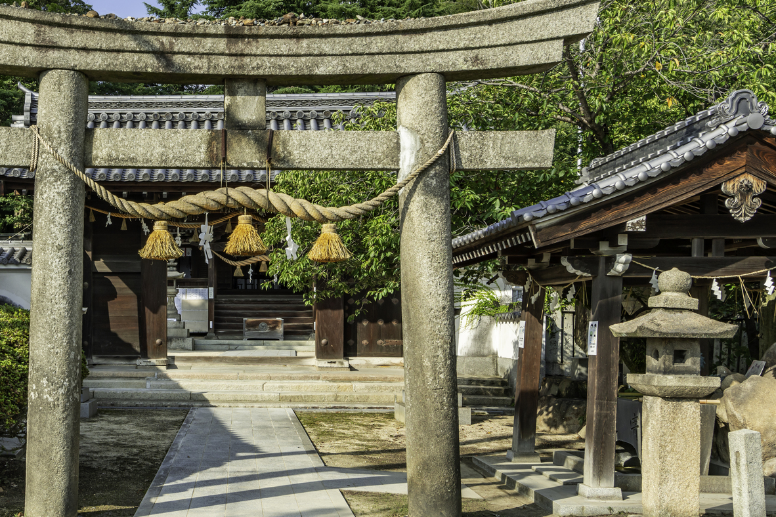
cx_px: 252
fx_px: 948
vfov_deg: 30.1
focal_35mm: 44
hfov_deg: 43.8
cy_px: 139
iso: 160
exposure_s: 1/320
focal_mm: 26
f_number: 8
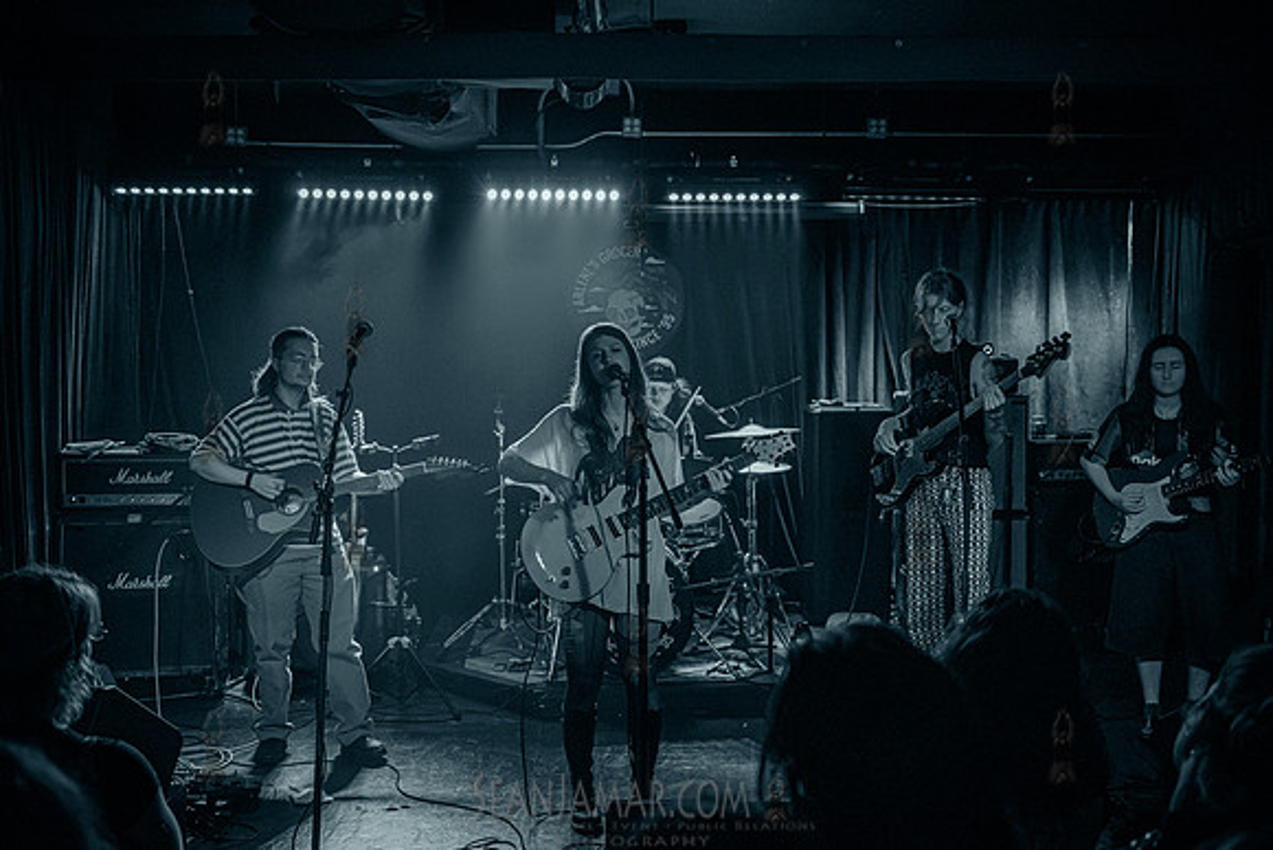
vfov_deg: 35.8
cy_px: 425
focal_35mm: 37
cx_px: 636
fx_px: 1314
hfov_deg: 51.7
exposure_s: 1/250
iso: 16000
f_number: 3.2
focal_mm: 35
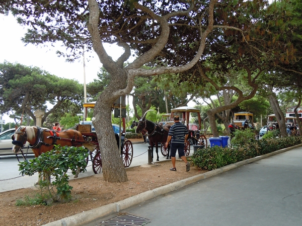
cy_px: 113
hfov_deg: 60.0
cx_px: 151
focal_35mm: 30
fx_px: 262
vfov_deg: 46.8
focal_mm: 5.4
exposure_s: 1/400
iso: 100
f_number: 3.5
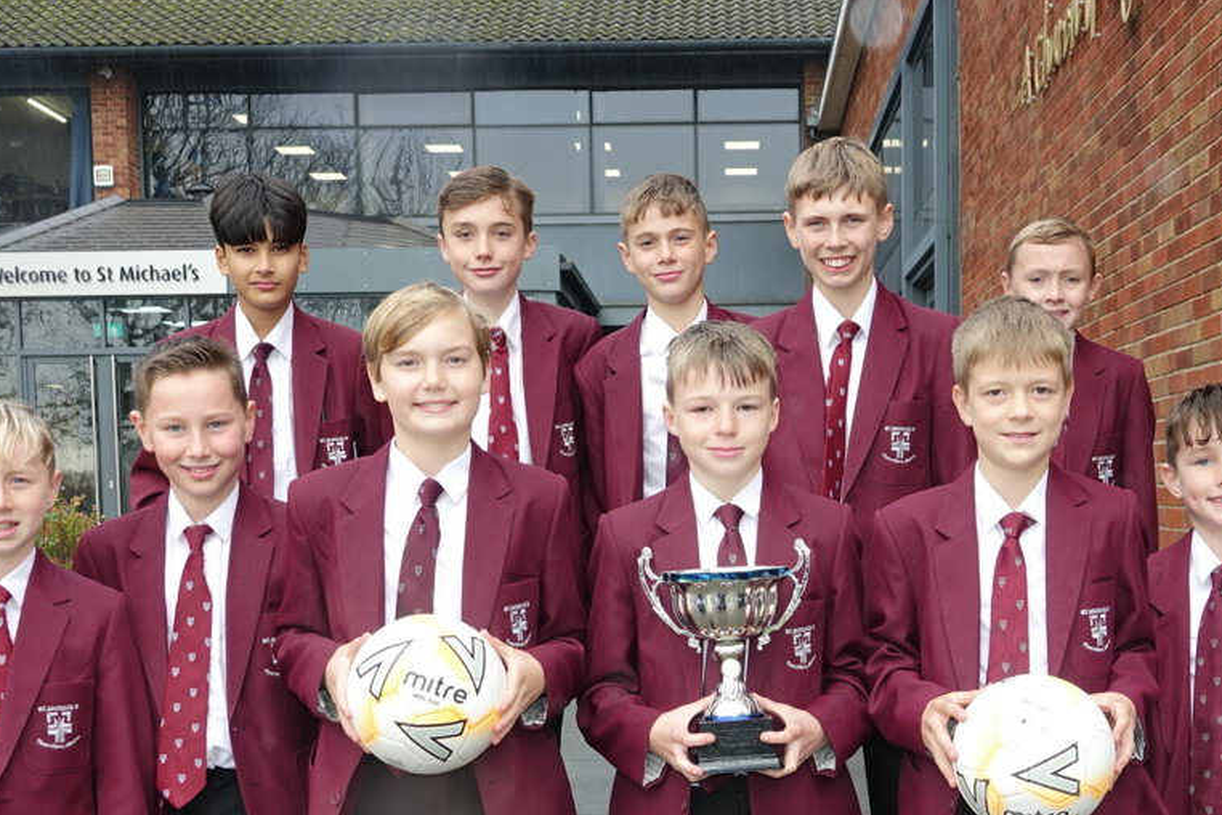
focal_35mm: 52
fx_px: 1765
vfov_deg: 25.6
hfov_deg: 38.0
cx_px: 746
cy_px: 637
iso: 100
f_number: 2.8
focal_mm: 12.04
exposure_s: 1/60
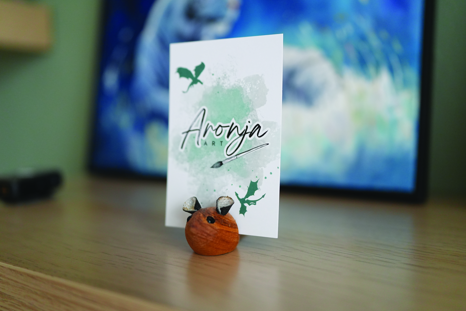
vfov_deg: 38.9
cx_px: 232
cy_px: 153
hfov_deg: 55.8
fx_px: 440
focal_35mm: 34
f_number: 2.8
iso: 2000
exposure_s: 1/100
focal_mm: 33
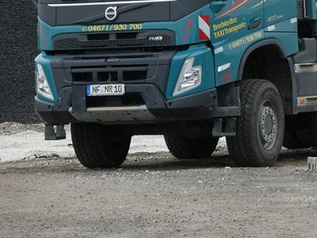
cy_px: 34
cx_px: 259
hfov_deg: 5.6
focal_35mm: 355
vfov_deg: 4.2
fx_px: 3251
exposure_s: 1/160
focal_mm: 30.9
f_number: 5.6
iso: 80
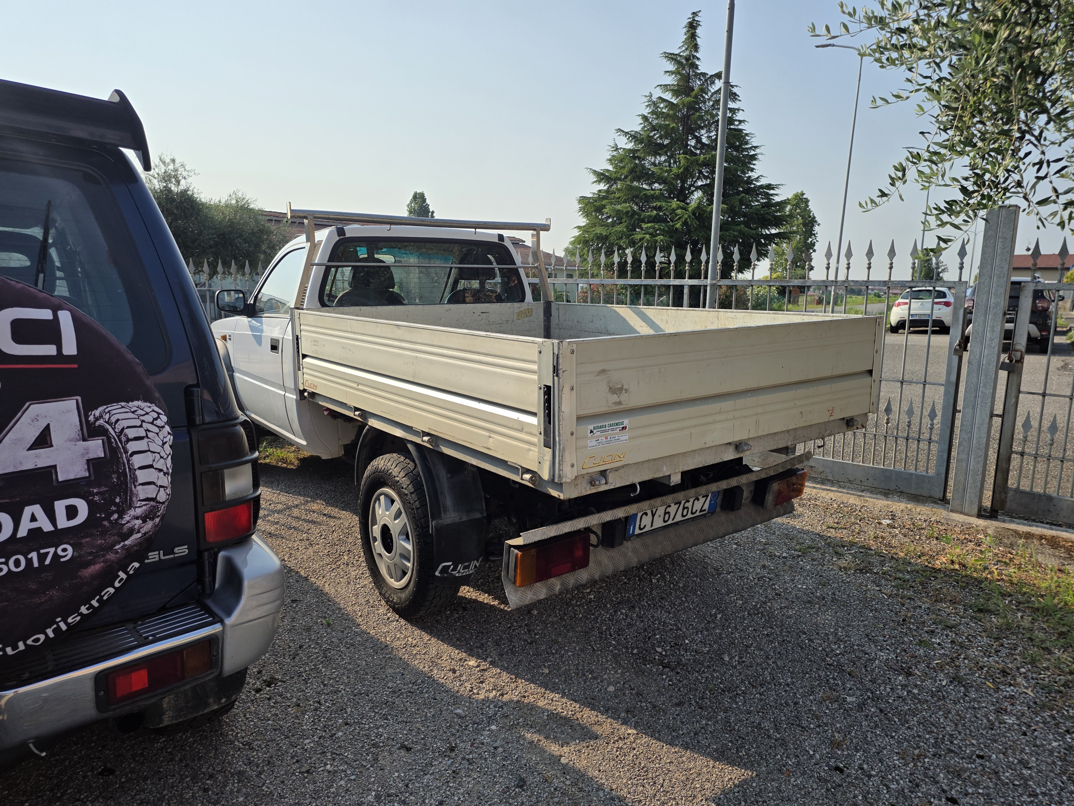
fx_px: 714
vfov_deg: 58.9
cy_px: 403
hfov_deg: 73.9
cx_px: 537
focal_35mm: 23
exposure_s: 1/7944
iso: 80
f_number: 1.7
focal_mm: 6.25
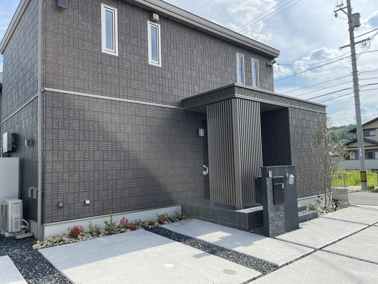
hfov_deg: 67.3
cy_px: 142
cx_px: 189
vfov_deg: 53.1
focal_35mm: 26
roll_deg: +1.6
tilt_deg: +4.7
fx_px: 284
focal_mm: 4.2
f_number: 1.6
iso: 32
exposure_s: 1/1949
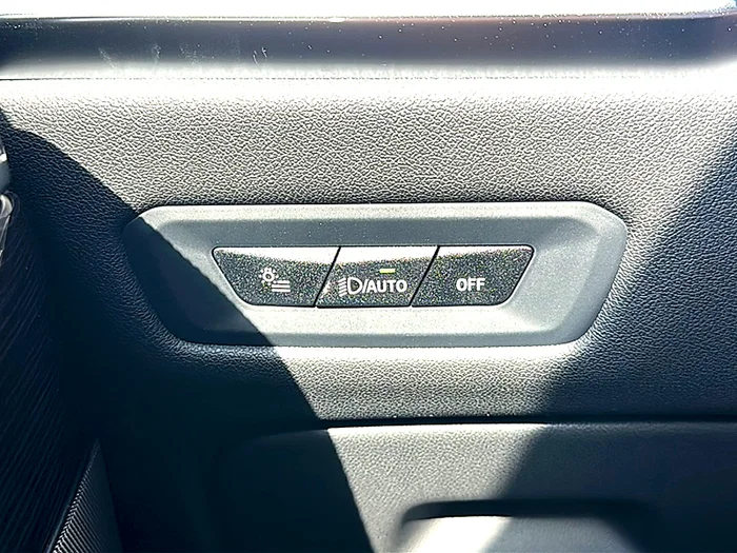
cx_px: 368
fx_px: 830
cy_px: 276
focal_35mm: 39
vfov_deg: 36.8
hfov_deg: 47.9
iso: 64
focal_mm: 6.86
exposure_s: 1/241
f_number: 1.78
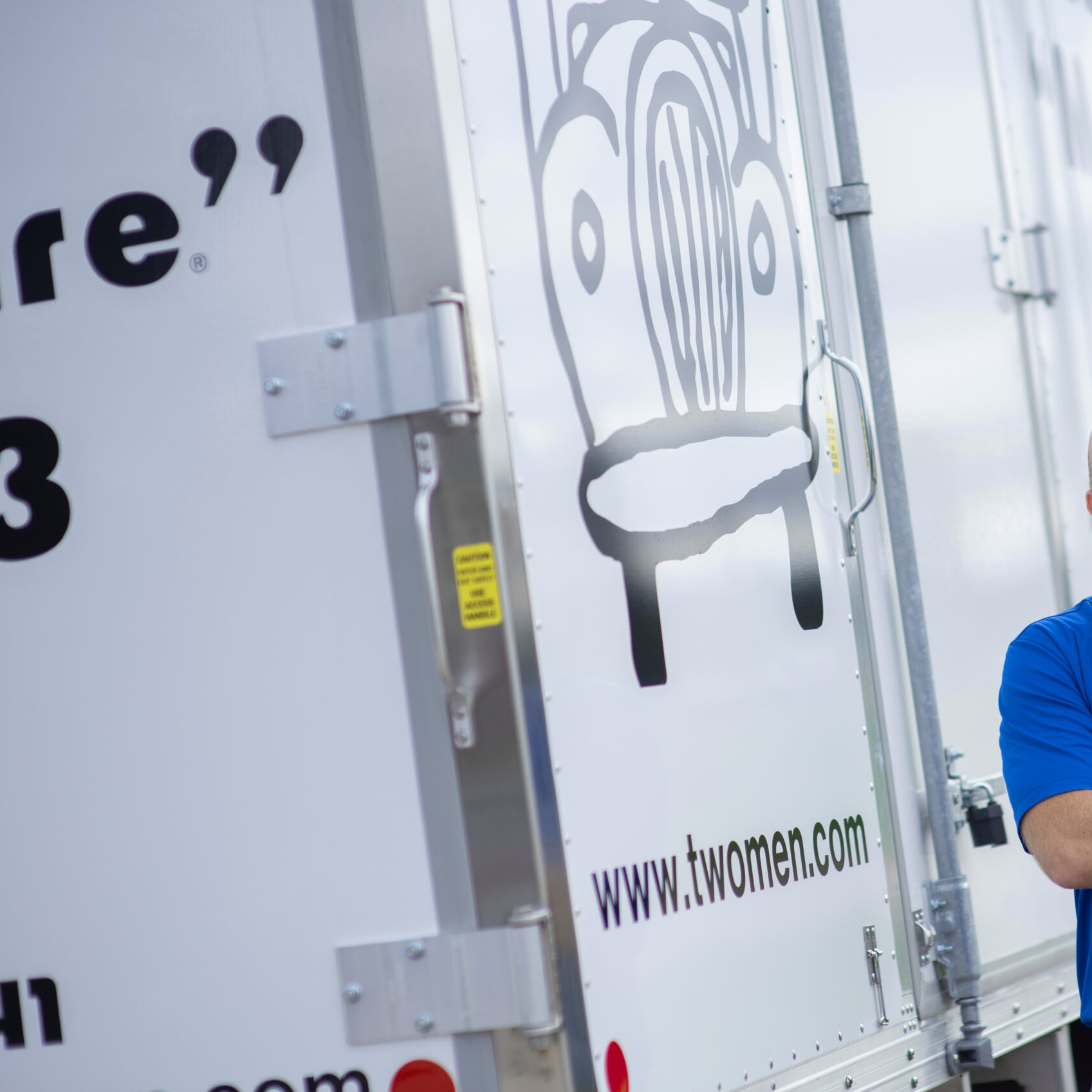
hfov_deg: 15.9
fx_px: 3890
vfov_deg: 16.0
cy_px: 543
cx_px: 821
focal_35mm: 109
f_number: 2.2
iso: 200
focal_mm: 85
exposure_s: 1/2000
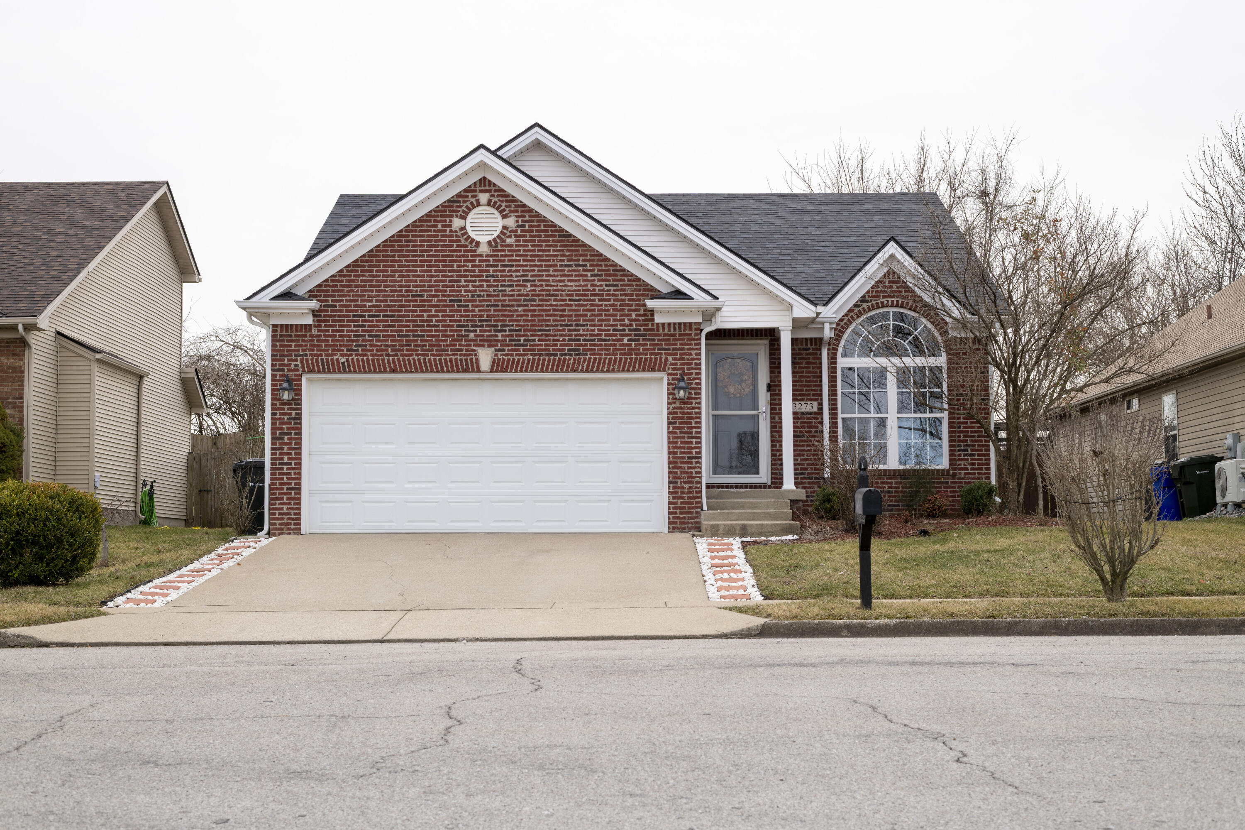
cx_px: 622
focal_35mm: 50
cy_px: 415
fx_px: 1729
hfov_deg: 39.6
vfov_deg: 27.0
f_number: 8
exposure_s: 1/320
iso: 125
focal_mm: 50
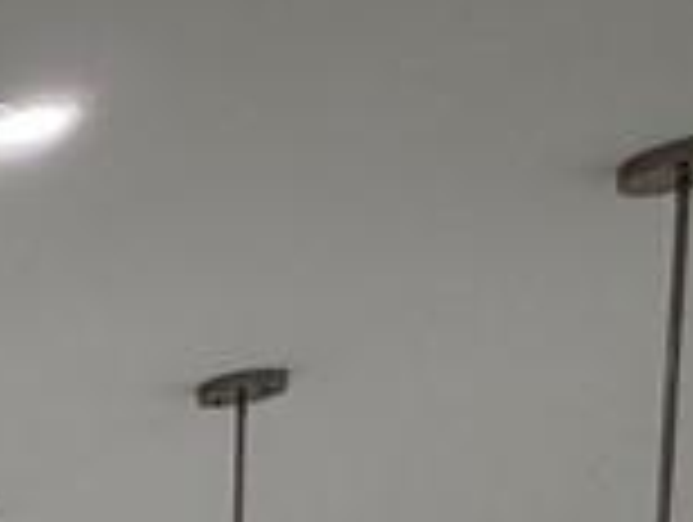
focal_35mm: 93
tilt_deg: -0.5
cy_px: 1102
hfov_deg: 11.8
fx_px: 1865
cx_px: -1328
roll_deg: -0.2
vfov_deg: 13.3
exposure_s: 1/120
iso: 125
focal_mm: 2.22
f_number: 2.2
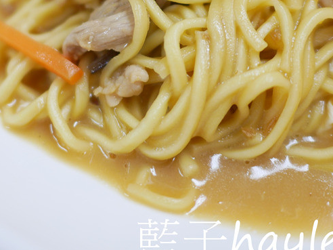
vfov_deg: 23.3
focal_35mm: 61
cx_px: 133
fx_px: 587
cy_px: 20
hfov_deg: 31.6
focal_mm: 15
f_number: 1.7
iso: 200
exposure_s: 1/60
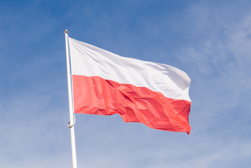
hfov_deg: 17.3
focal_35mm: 118
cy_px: 84
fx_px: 823
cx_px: 126
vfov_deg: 11.6
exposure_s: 1/2000
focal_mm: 79
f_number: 8
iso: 500
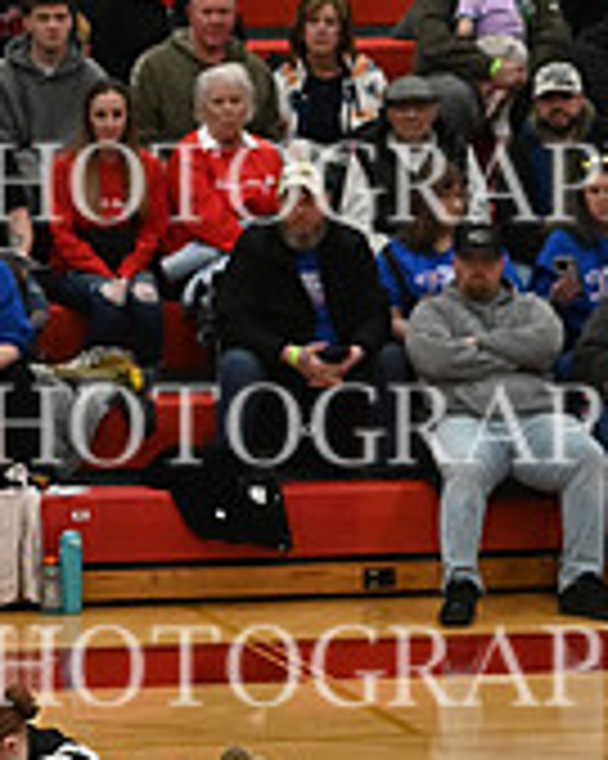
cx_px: -110
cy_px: 787
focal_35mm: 339
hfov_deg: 4.5
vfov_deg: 5.7
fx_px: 7632
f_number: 4
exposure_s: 1/400
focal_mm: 70
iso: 3200
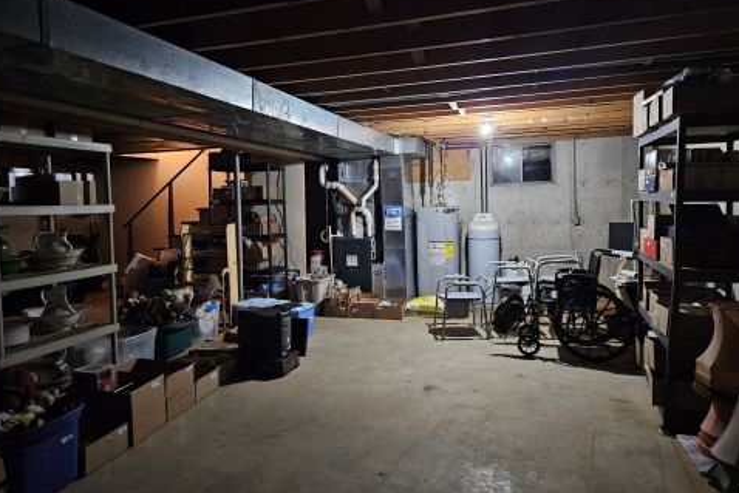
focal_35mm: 25
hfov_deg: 71.5
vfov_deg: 51.2
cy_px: 217
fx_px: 513
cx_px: 365
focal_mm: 5.4
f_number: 1.8
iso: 800
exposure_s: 1/24
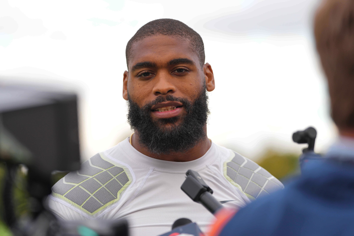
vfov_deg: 11.1
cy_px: 118
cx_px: 177
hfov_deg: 16.7
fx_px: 1209
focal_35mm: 123
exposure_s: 1/800
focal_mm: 123
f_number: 2.8
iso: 200
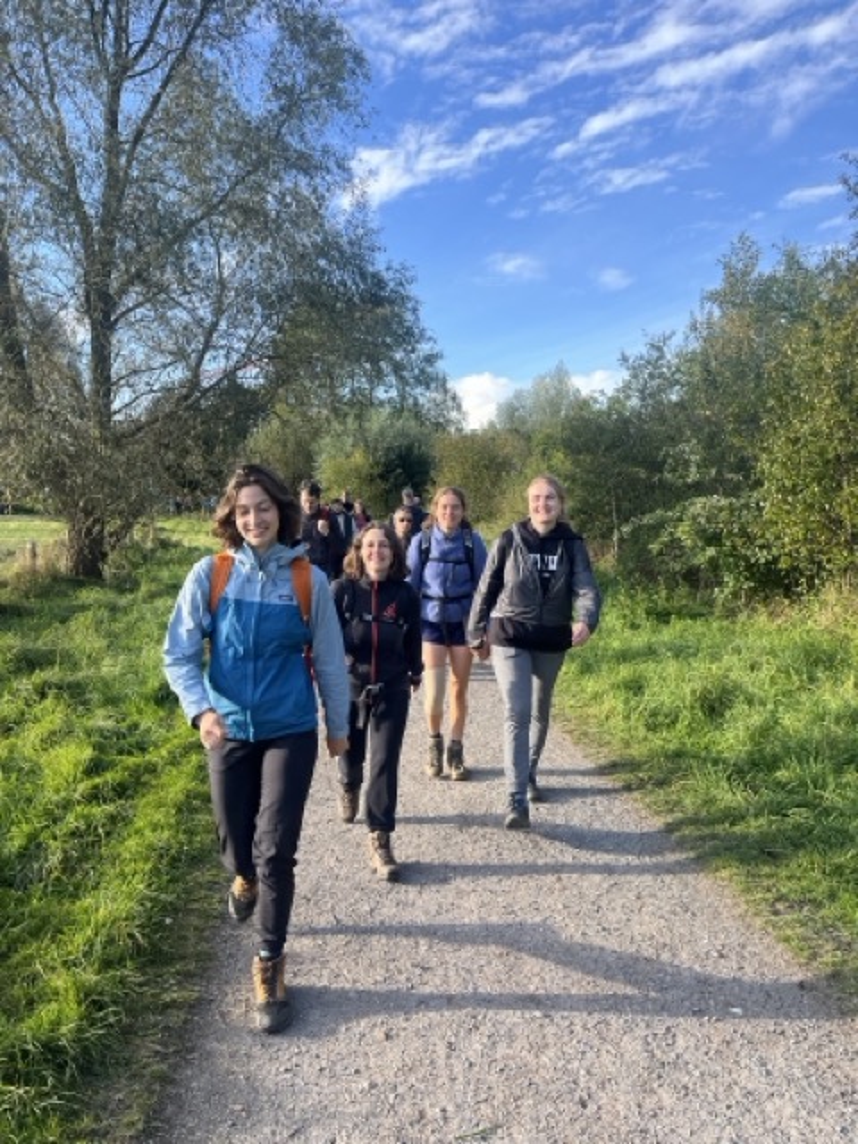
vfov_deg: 67.3
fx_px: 859
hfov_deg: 53.1
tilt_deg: -6.8
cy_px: 572
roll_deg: -0.2
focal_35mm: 26
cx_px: 429
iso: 50
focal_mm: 5.1
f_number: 1.6
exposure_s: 1/906
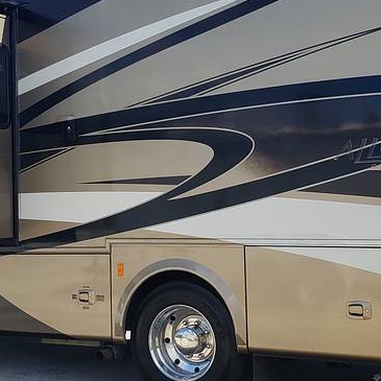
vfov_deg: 27.3
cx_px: 170
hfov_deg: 27.3
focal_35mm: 63
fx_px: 785
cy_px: 177
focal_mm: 4.3
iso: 50
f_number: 2.4
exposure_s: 1/769
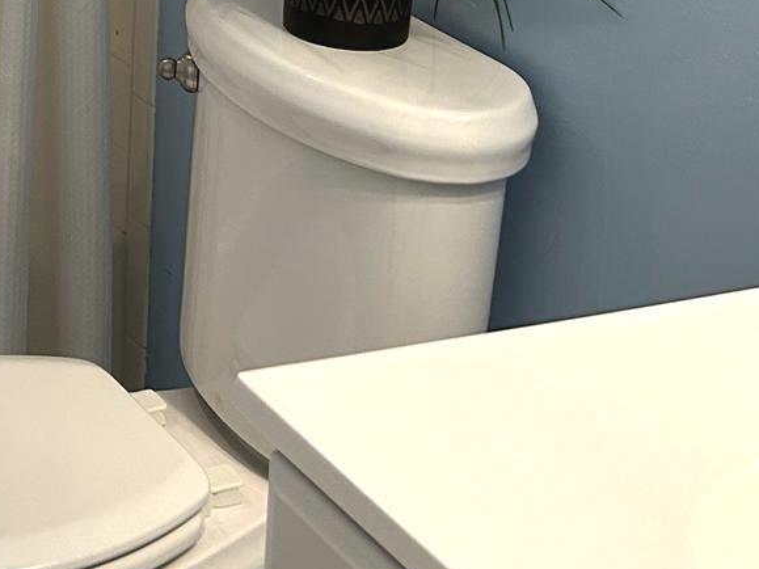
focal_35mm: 92
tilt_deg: -6.9
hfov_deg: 20.3
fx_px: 2017
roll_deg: -1.4
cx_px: -75
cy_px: -366
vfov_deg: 14.6
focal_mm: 5.7
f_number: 1.5
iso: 125
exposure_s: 1/120
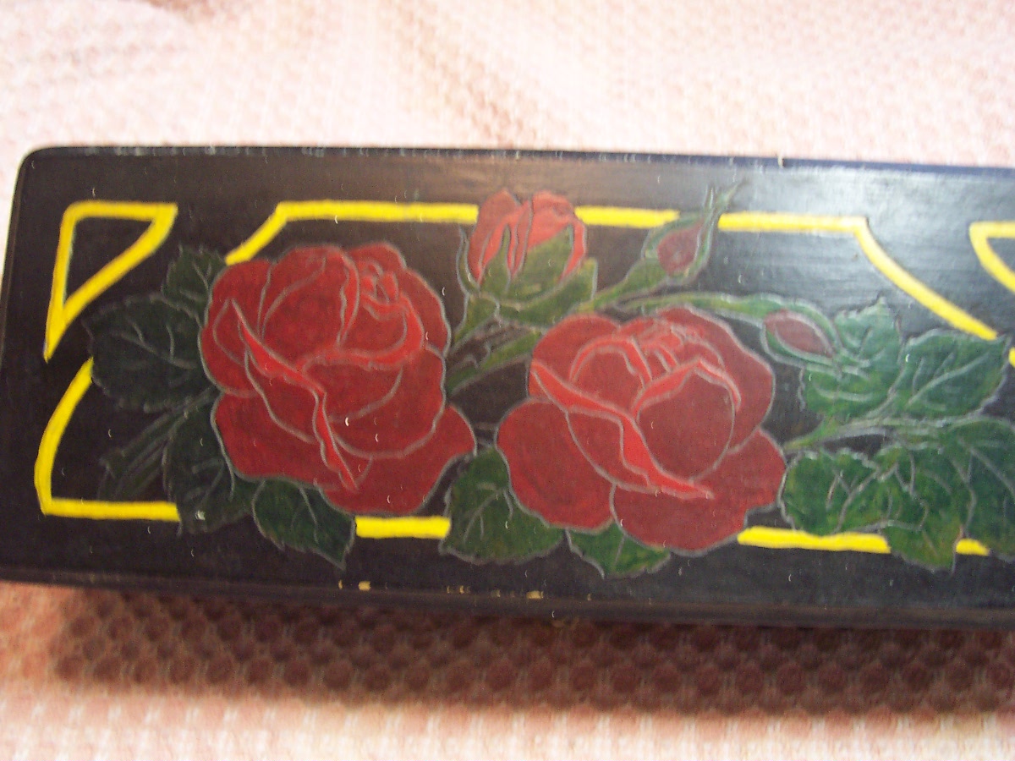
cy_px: 380
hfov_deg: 50.1
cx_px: 508
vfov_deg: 38.7
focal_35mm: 37
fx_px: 1085
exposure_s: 1/20
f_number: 2.8
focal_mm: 5.6
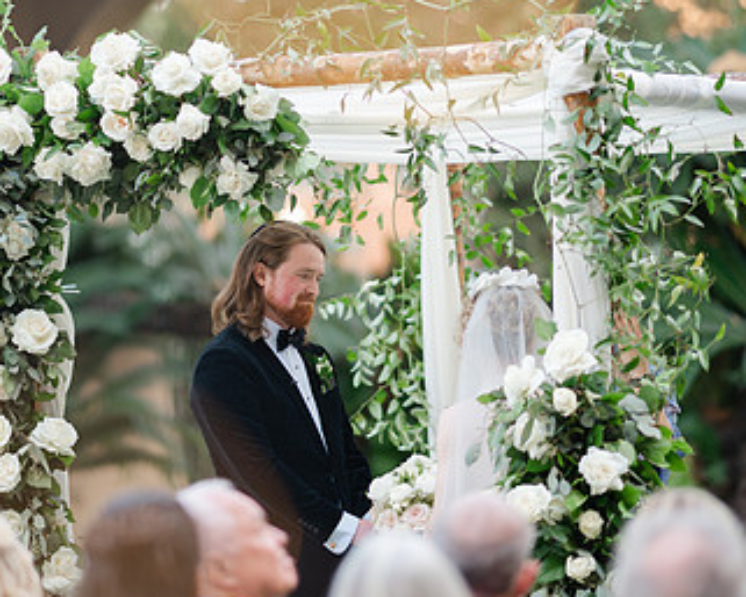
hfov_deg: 10.8
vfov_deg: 8.7
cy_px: 200
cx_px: 253
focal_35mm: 178
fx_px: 3931
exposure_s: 1/400
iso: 100
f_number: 1.4
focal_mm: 105
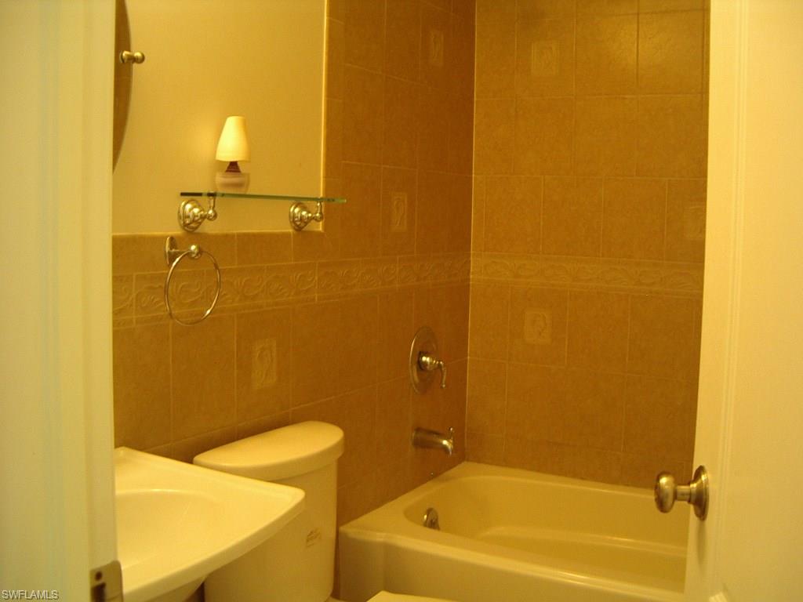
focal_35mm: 38
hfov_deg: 49.0
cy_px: 301
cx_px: 402
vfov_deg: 37.7
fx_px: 881
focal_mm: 5.8
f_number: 2.6
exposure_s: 1/25
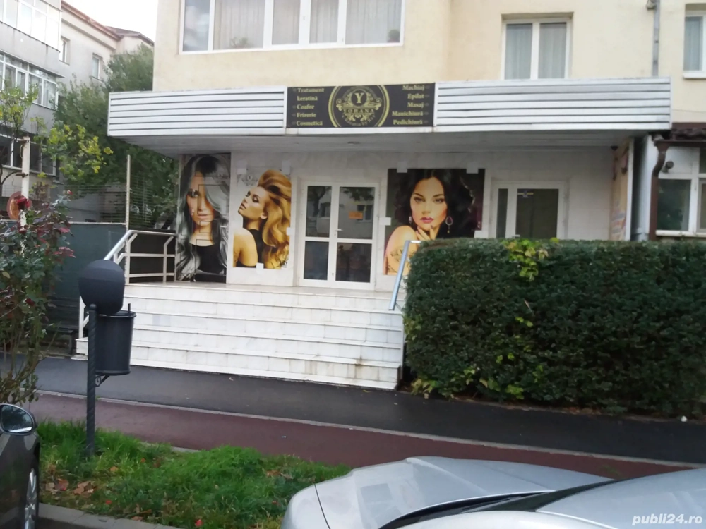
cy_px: 264
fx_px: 571
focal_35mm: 28
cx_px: 353
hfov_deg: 63.4
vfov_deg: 49.7
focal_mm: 3.7
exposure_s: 1/33
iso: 160
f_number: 1.9
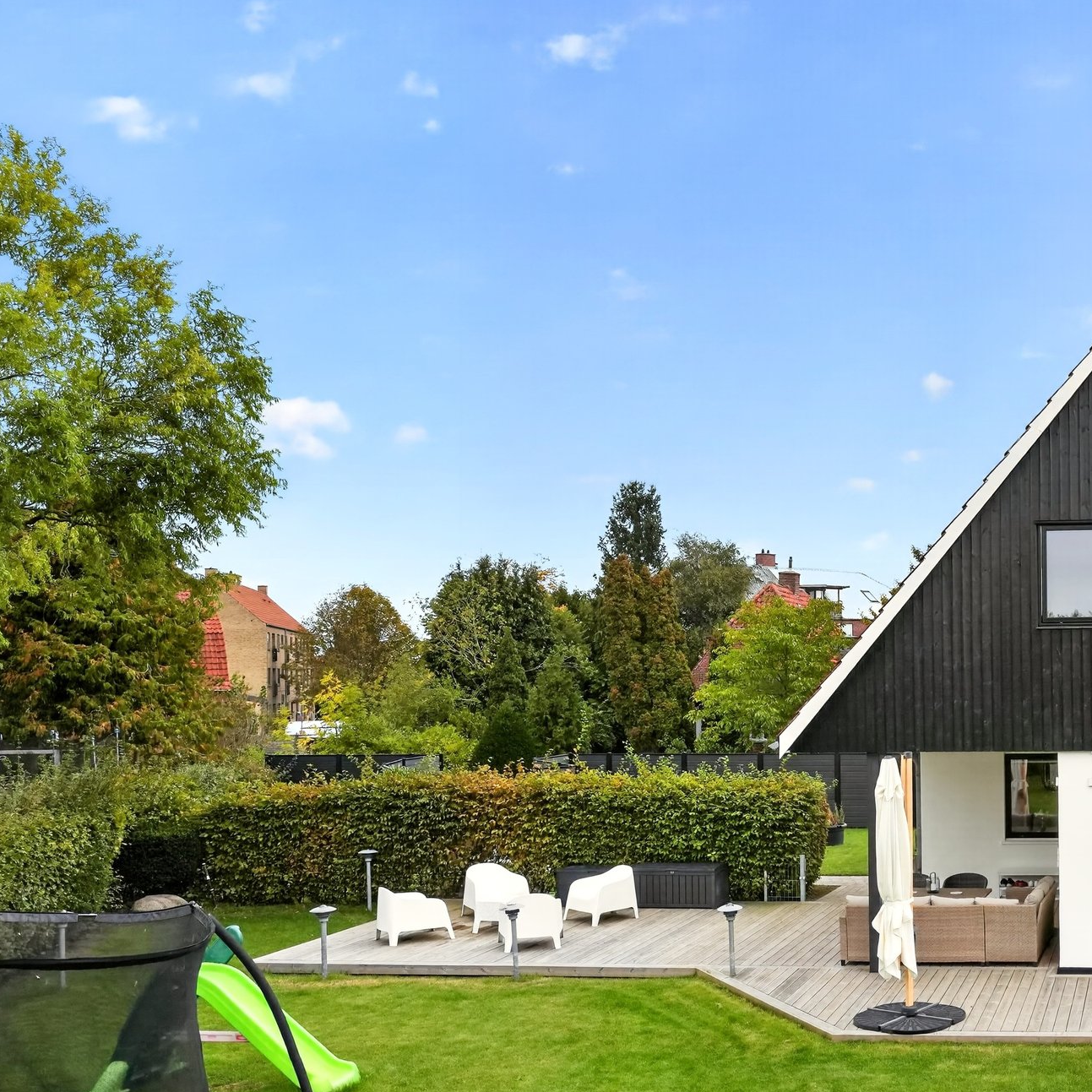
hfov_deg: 40.5
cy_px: 680
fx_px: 1321
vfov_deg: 44.6
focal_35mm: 37
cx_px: 1036
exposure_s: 1/250
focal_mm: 22
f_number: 8
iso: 1000
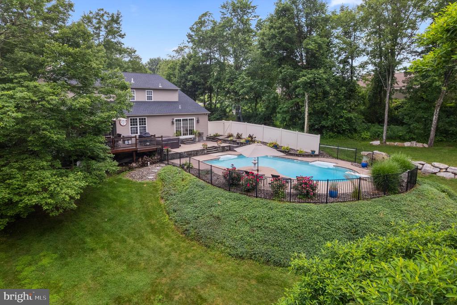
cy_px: 152
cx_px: 228
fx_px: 279
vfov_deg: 57.2
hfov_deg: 78.6
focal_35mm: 22
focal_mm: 8.38
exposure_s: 1/15
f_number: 2.8
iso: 420
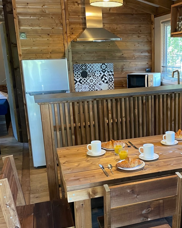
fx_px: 296
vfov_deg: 41.9
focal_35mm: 44
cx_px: 134
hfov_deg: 33.5
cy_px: 128
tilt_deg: -11.9
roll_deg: +1.2
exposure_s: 1/60
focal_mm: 4.2
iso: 400
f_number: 1.6
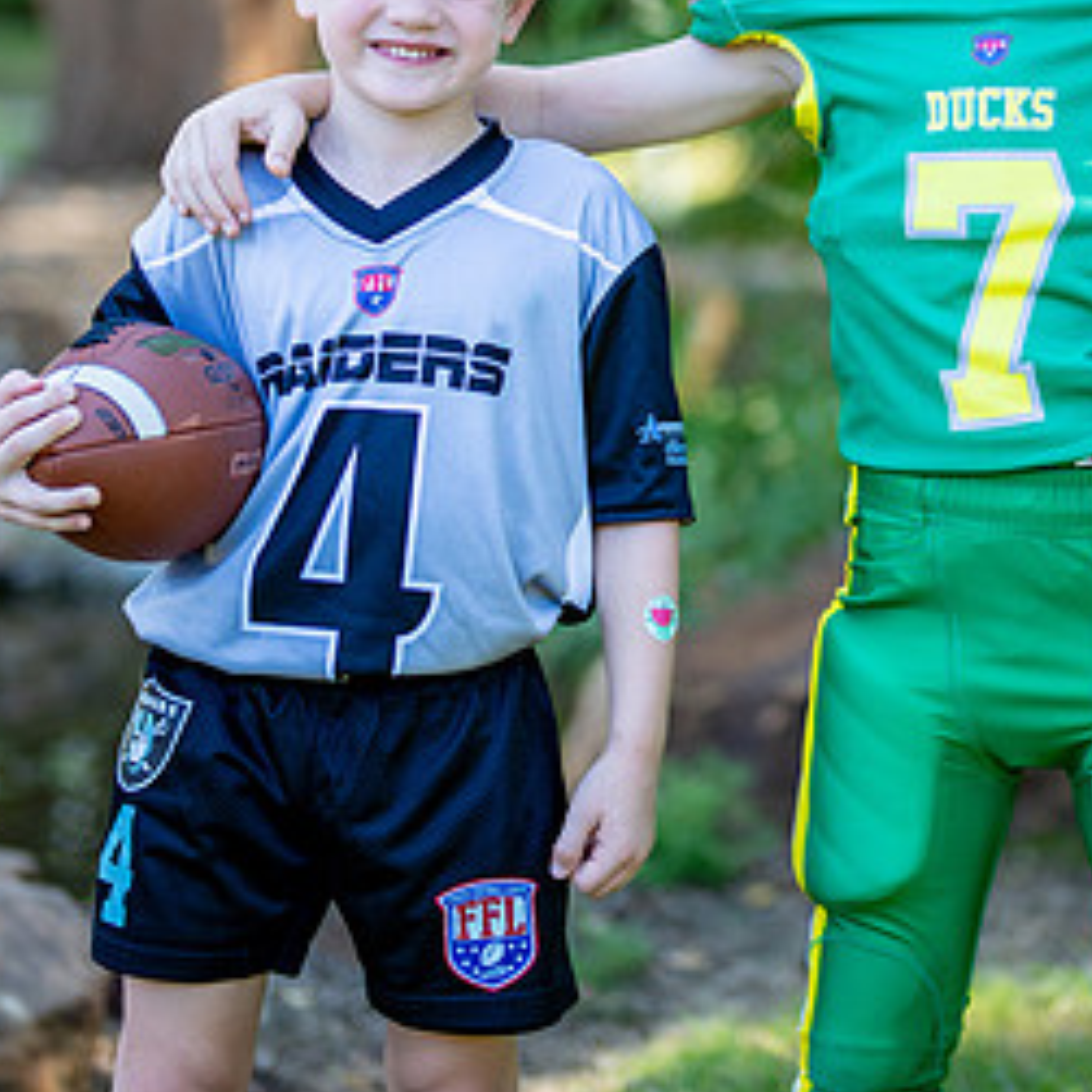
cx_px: 877
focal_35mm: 126
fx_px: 4497
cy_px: 277
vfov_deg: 13.8
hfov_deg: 13.8
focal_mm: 50
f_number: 1.2
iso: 100
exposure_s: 1/1000
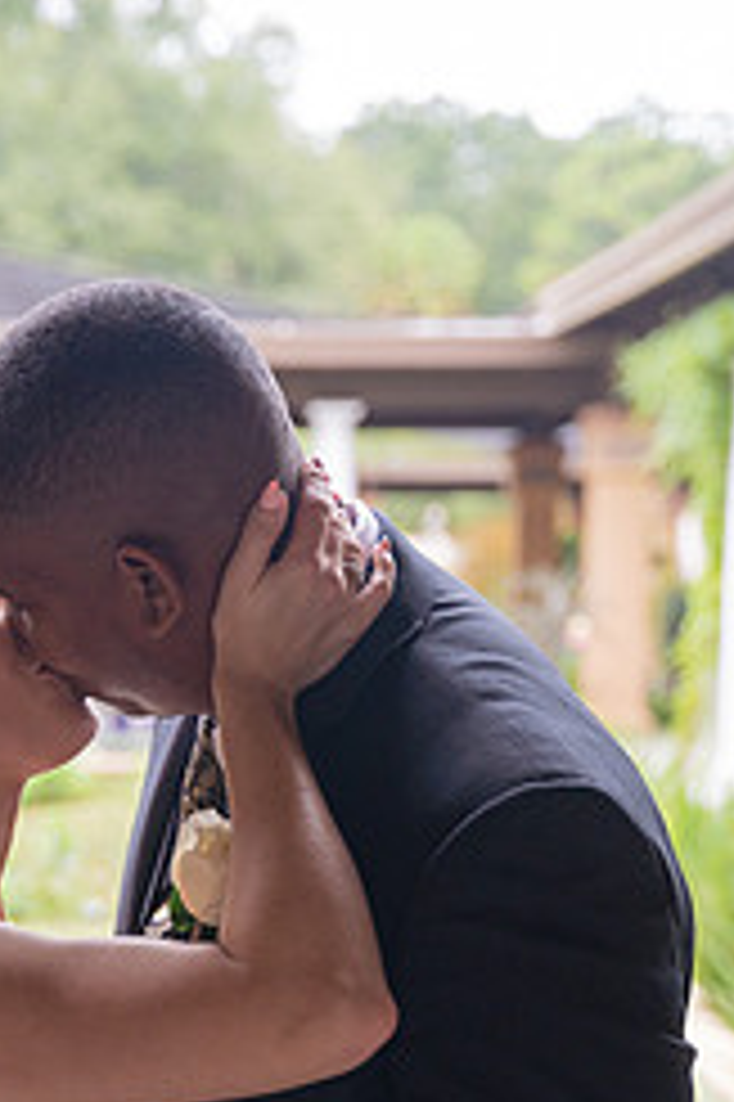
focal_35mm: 84
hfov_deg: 16.0
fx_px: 2572
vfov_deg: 23.9
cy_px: 864
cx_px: 81
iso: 1250
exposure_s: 1/640
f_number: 2.8
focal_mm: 45.7
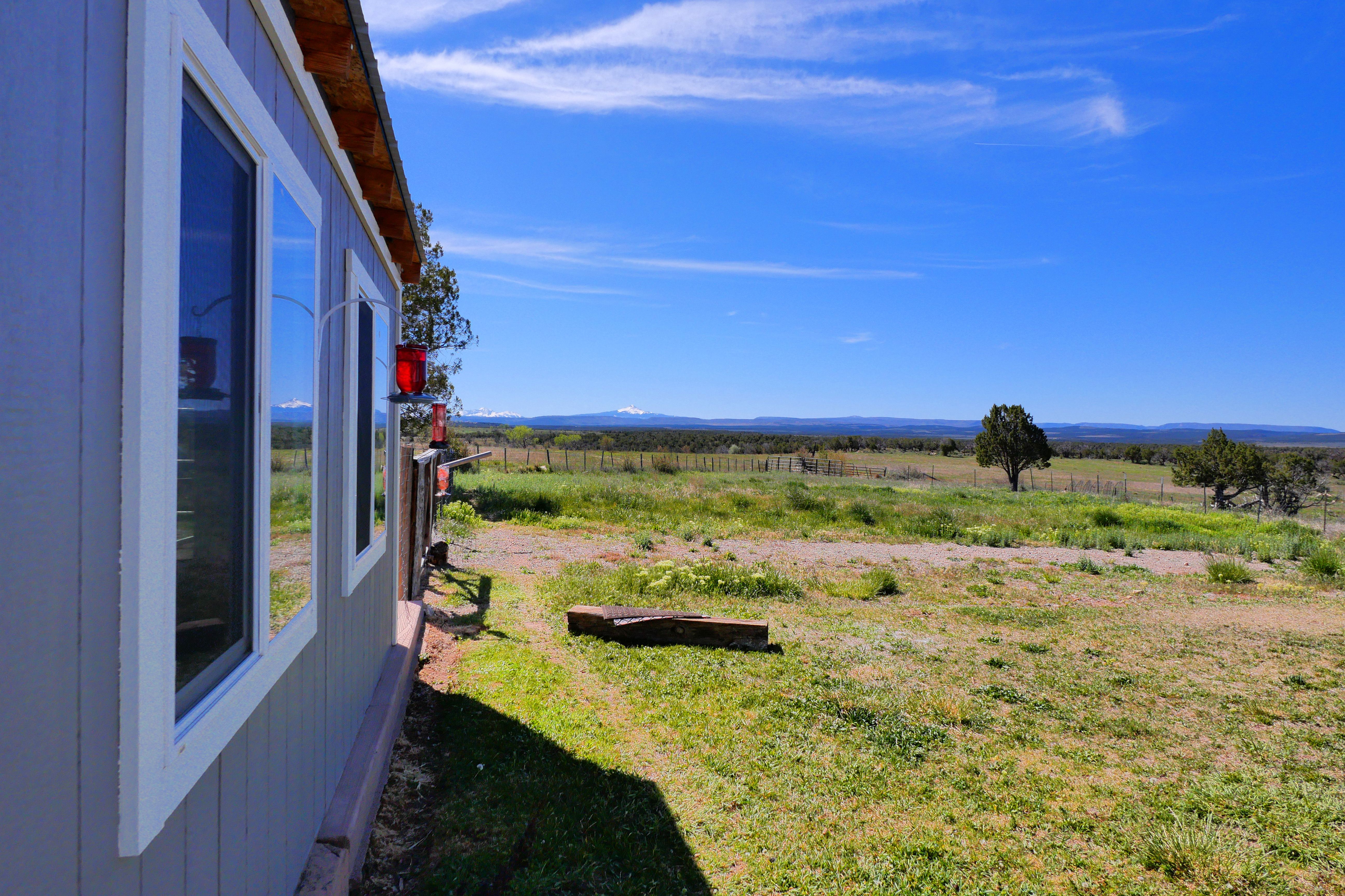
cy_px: 448
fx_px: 672
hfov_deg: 90.0
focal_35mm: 18
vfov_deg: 67.4
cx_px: 672
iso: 800
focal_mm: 9
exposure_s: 1/1300
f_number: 6.3
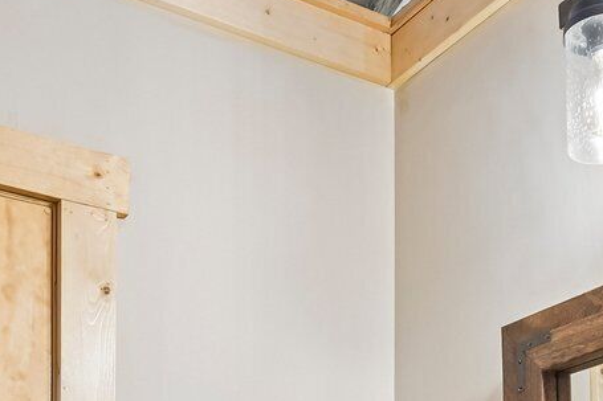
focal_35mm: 63
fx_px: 1055
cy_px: 695
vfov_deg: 17.8
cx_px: 338
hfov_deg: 31.9
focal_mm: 14
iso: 400
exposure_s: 1/6
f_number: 8
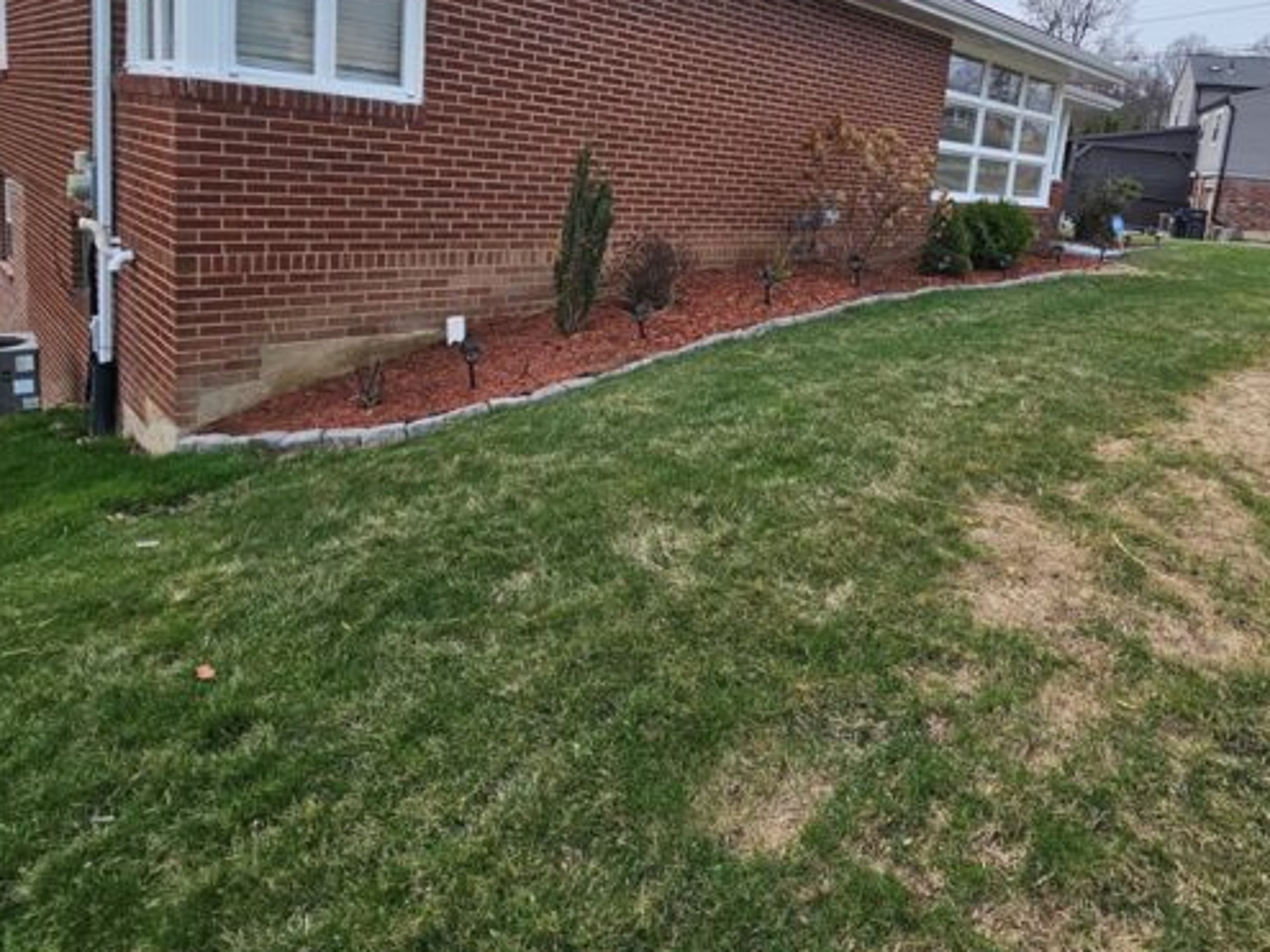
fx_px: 770
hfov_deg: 78.2
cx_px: 754
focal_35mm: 21
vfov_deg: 61.1
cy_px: 280
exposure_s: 1/2000
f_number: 2.2
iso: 50
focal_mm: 2.2
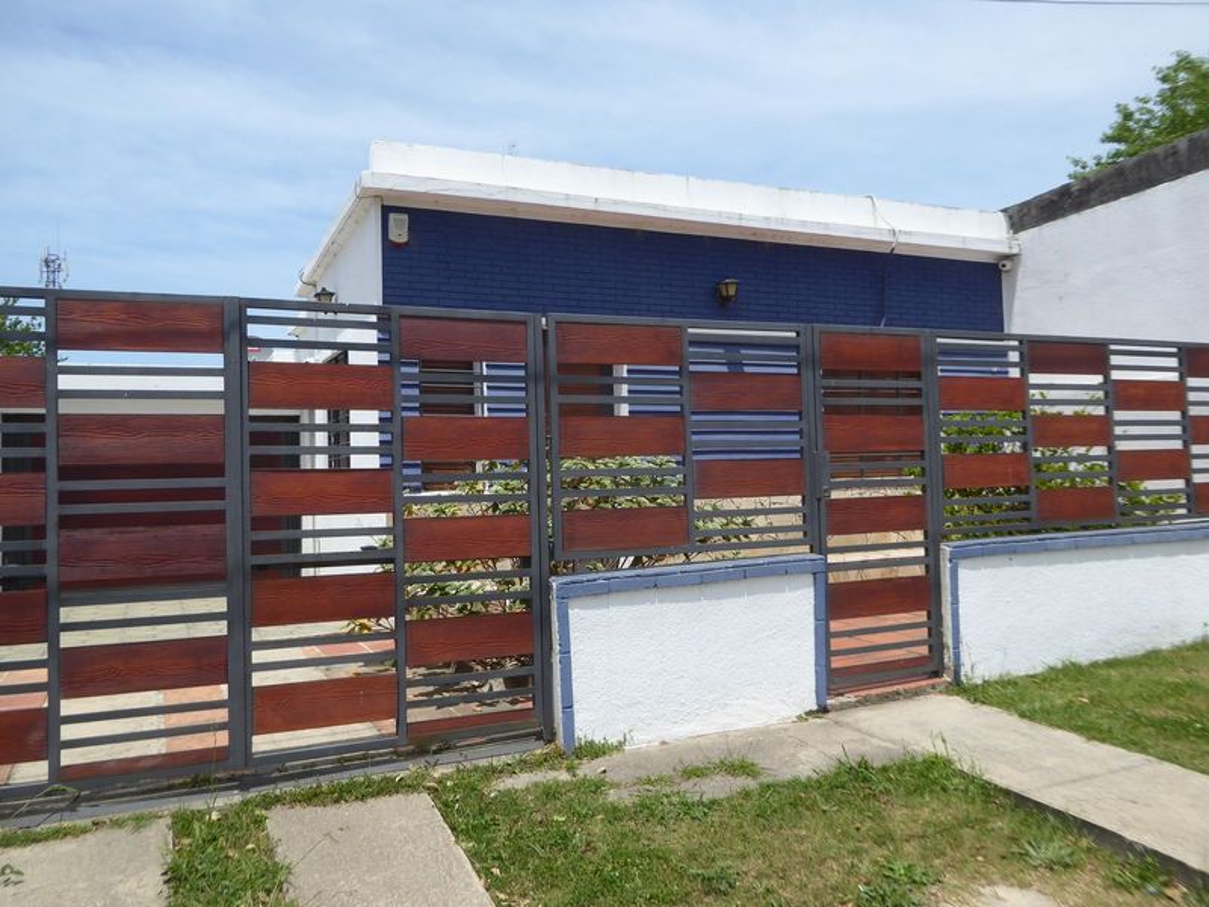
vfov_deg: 48.2
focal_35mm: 29
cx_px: 604
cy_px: 454
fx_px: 1013
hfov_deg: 61.7
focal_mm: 5
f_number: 3.5
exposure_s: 1/800
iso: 80
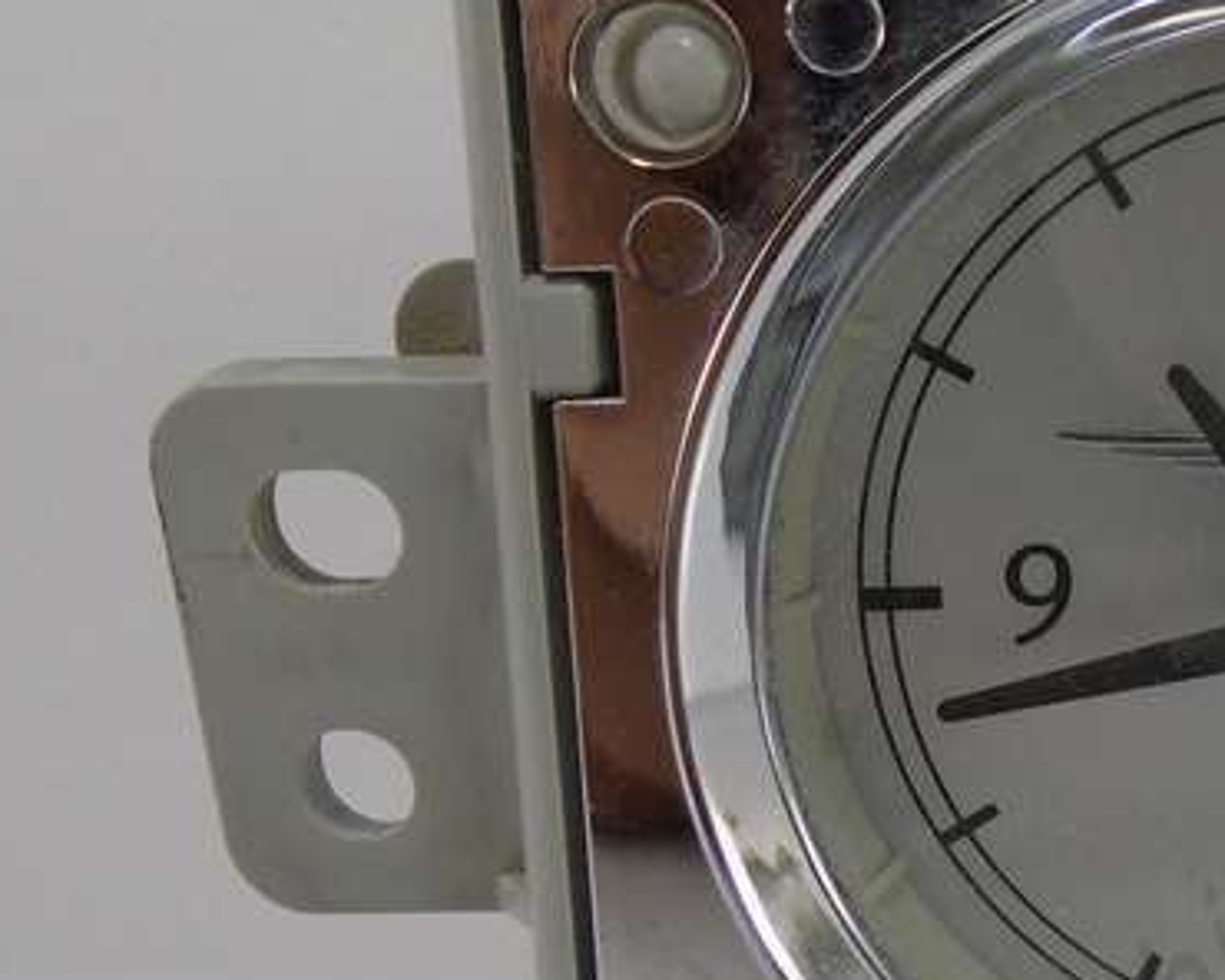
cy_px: 848
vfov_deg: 20.1
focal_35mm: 75
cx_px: 1351
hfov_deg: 23.8
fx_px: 2719
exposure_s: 1/125
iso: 100
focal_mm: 4.6
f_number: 3.2
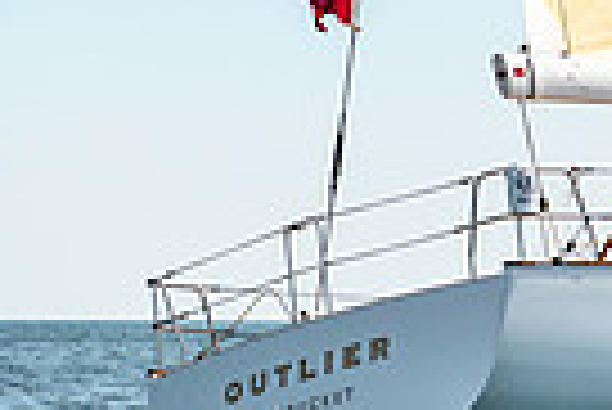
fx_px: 5088
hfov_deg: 6.8
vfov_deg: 4.6
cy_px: -264
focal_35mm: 299
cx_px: 994
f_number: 5
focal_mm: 70
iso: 250
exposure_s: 1/2000
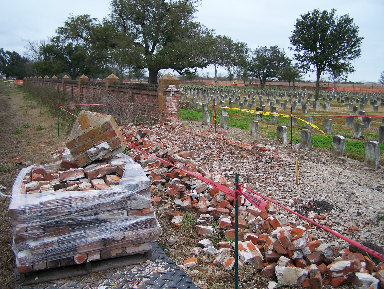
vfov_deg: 37.8
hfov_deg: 48.9
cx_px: 192
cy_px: 144
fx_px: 422
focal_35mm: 38
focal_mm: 6.3
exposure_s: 1/200
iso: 80
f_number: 2.8
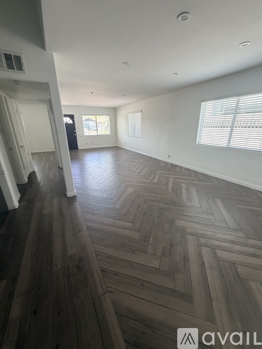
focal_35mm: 14
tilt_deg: -18.9
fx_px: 141
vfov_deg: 102.1
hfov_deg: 85.7
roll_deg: +0.8
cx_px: 131
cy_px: 174
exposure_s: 1/121
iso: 250
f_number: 2.2
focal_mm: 2.22
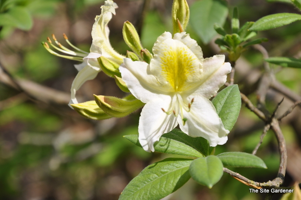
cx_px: 150
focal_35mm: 158
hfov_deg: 13.1
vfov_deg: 8.7
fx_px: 1316
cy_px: 100
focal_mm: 105
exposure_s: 1/350
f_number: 9.5
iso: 200
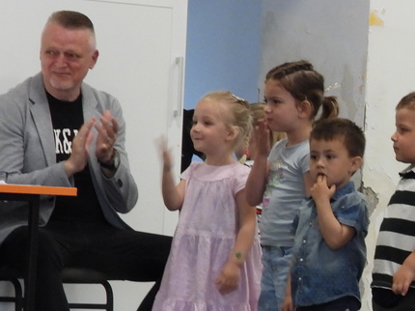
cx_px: 526
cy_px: 233
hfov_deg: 7.7
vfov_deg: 5.8
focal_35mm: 254
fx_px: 3043
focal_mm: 16.3
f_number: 3.5
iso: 400
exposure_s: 1/40
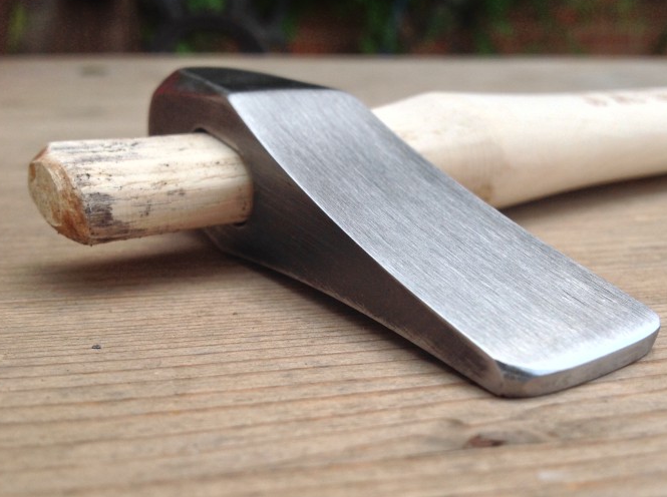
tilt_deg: -14.4
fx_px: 769
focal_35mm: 40
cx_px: 368
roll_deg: +1.0
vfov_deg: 35.8
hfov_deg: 46.8
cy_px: 253
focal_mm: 4.28
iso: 50
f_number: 2.4
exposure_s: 1/549
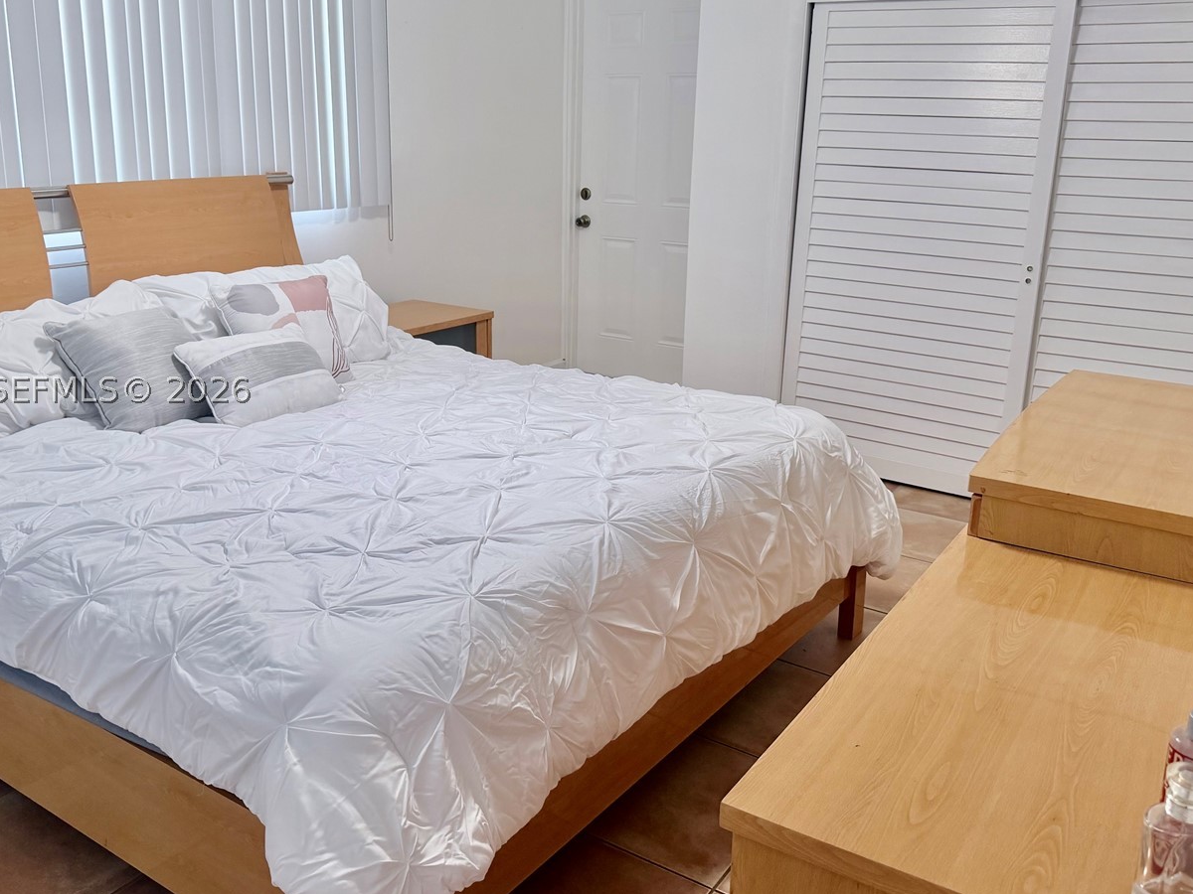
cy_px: 389
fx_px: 1103
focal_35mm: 32
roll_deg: -1.0
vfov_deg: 44.1
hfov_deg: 56.8
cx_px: 555
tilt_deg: -13.8
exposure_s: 1/120
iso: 160
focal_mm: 6.76
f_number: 1.78
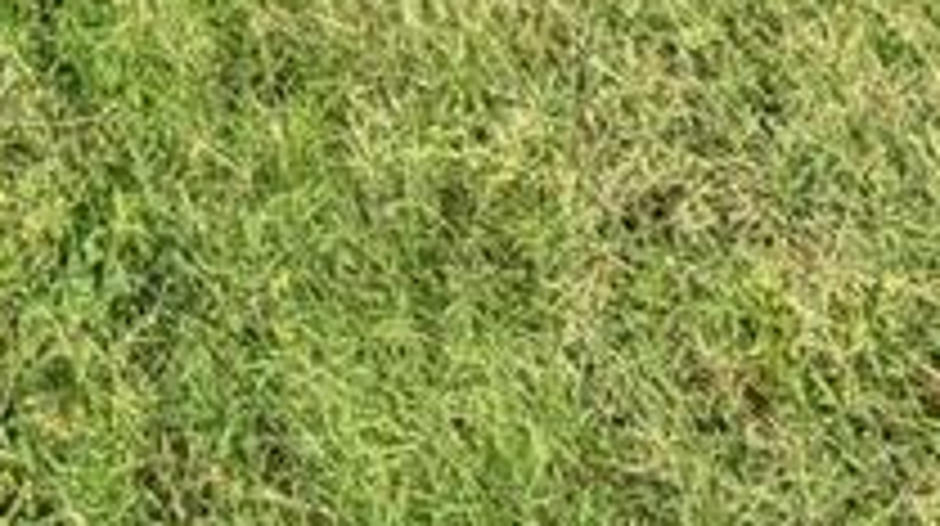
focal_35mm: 64
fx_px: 1593
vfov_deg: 11.0
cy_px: -1097
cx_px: -711
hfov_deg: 22.0
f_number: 1.95
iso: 40
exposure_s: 1/2381
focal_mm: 2.23
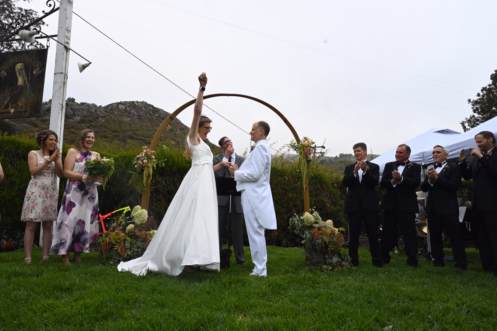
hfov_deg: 73.7
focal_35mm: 24
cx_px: 248
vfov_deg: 53.1
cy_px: 166
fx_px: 331
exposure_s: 1/400
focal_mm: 24
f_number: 10
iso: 800
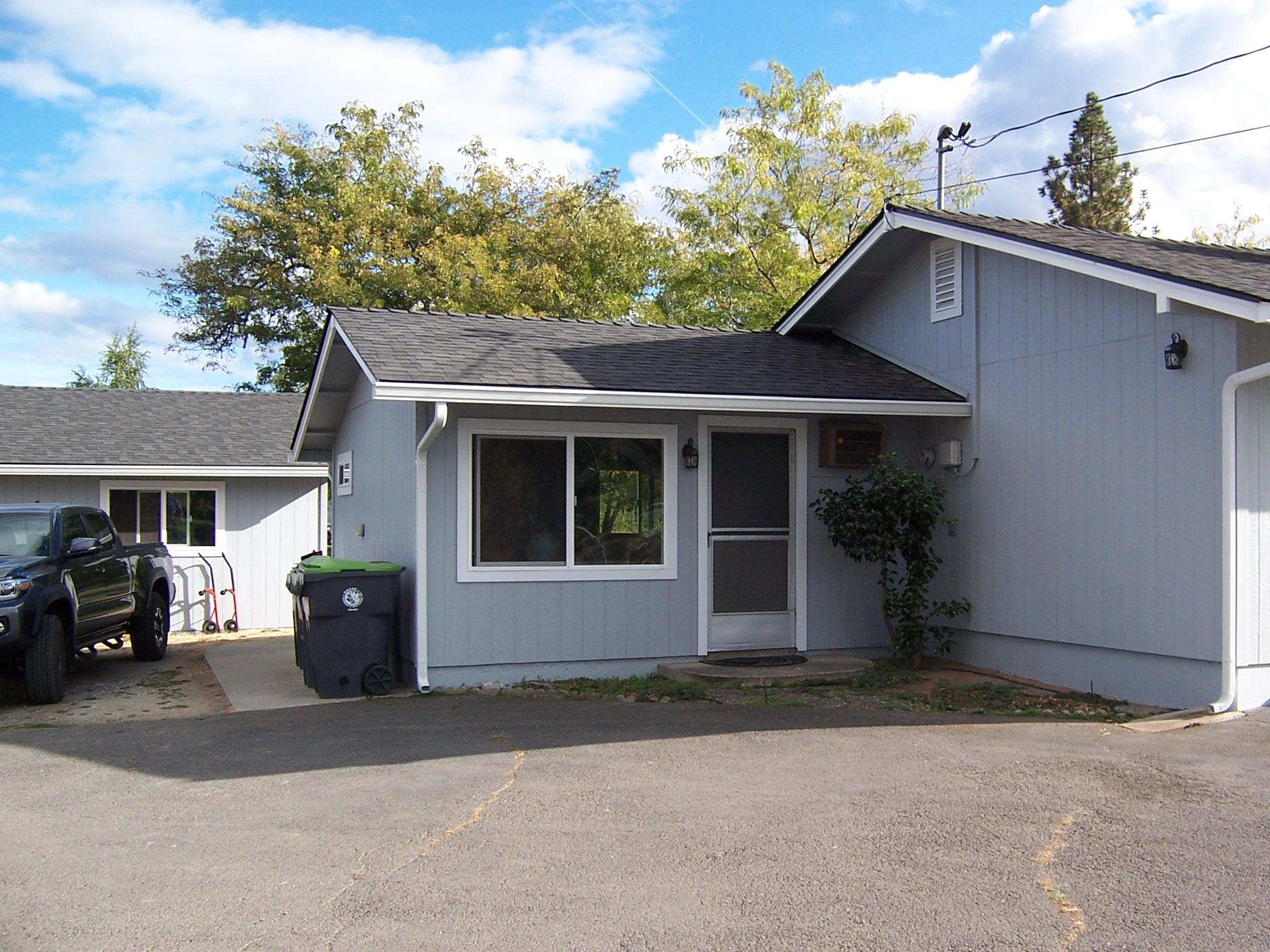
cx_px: 692
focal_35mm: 36
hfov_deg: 51.3
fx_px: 1321
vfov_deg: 39.6
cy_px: 514
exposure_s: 1/500
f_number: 3.4
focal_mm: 5.5
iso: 80
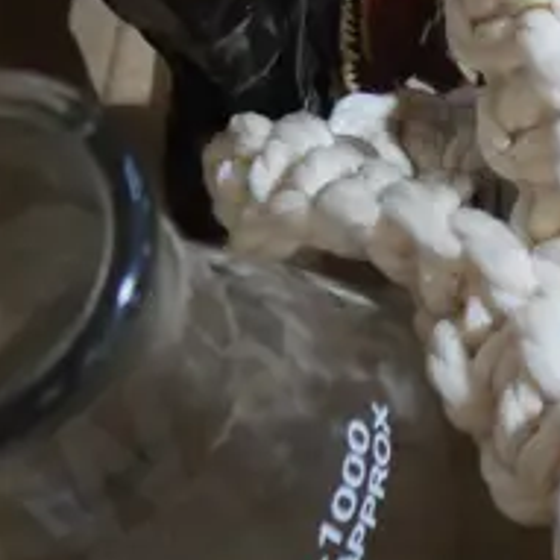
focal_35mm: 133
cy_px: -242
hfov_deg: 11.9
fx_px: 2434
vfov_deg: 12.6
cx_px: 1055
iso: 640
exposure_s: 1/60
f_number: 3.5
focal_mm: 14
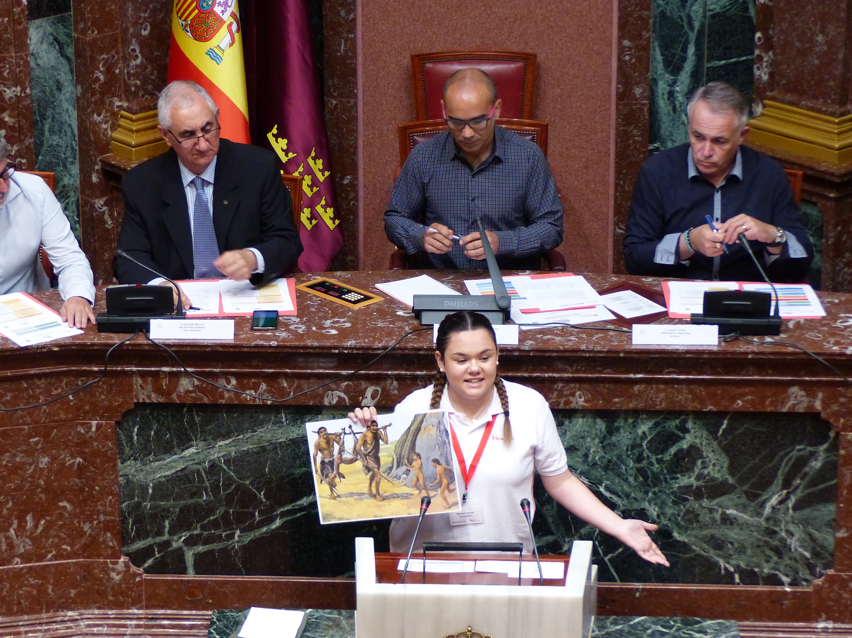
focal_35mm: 119
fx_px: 2929
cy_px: 356
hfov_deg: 16.5
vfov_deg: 12.4
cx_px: 365
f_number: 2.8
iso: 400
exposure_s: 1/50
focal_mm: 18.3
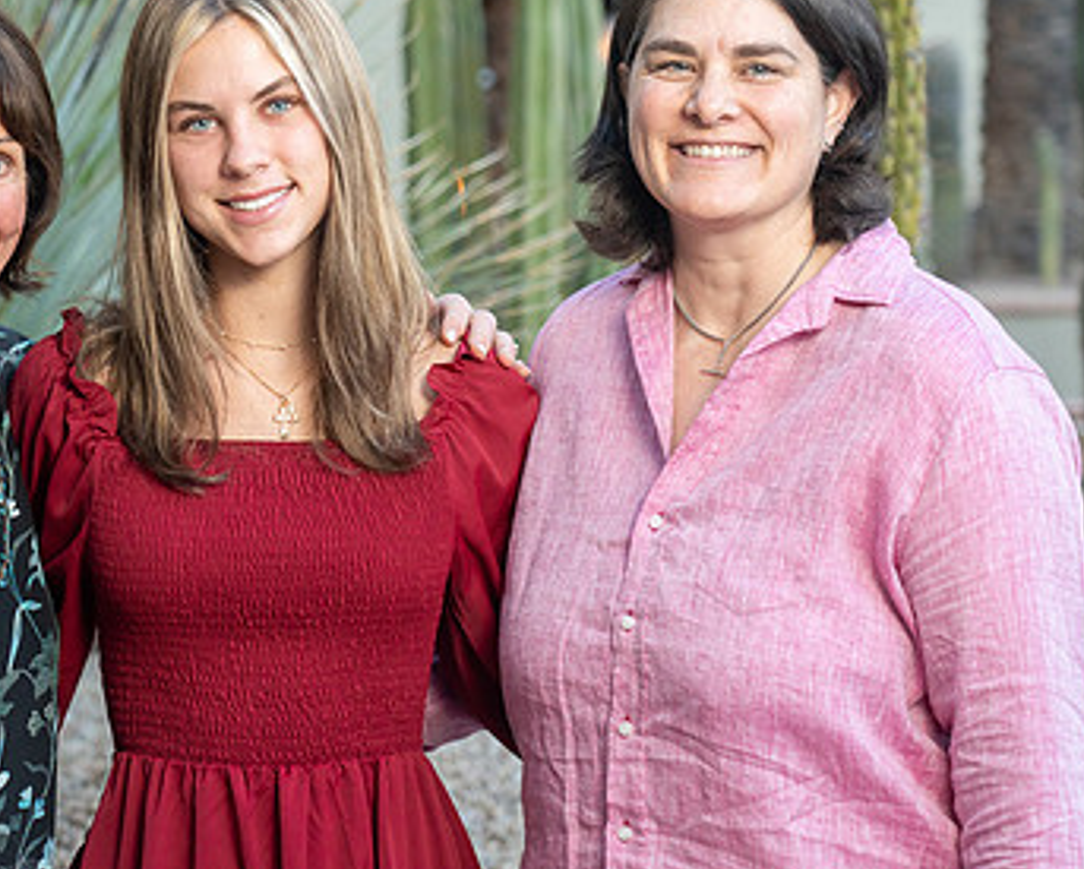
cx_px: 351
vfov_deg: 13.0
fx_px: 3821
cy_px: 340
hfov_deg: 16.1
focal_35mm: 119
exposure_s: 1/160
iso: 800
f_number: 4
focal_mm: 75
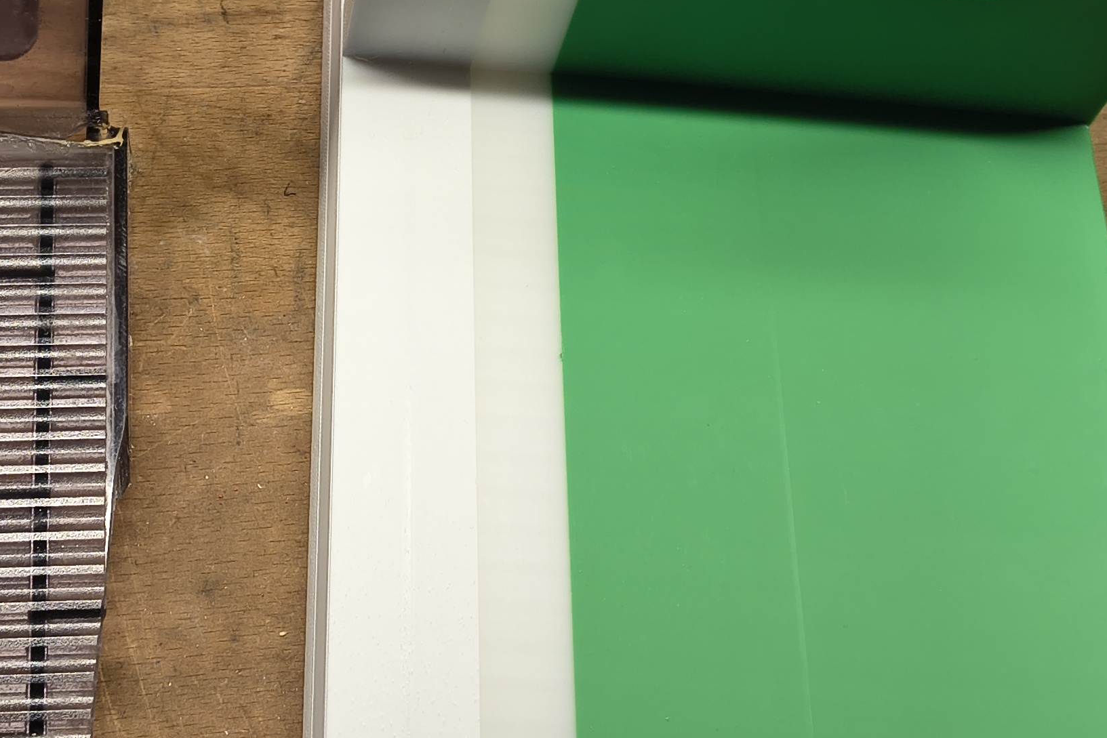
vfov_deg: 22.6
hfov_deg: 33.1
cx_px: 356
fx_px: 1845
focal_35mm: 60
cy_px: 277
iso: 224
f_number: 1.8
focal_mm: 5.56
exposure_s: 1/100
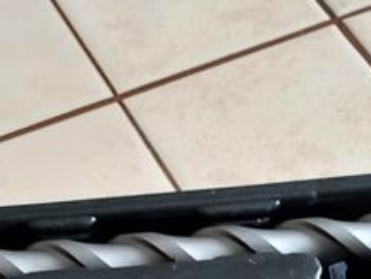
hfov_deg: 17.0
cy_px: 549
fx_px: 1243
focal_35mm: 116
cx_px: 175
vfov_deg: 11.5
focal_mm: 4.65
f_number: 1.8
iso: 320
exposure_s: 1/33
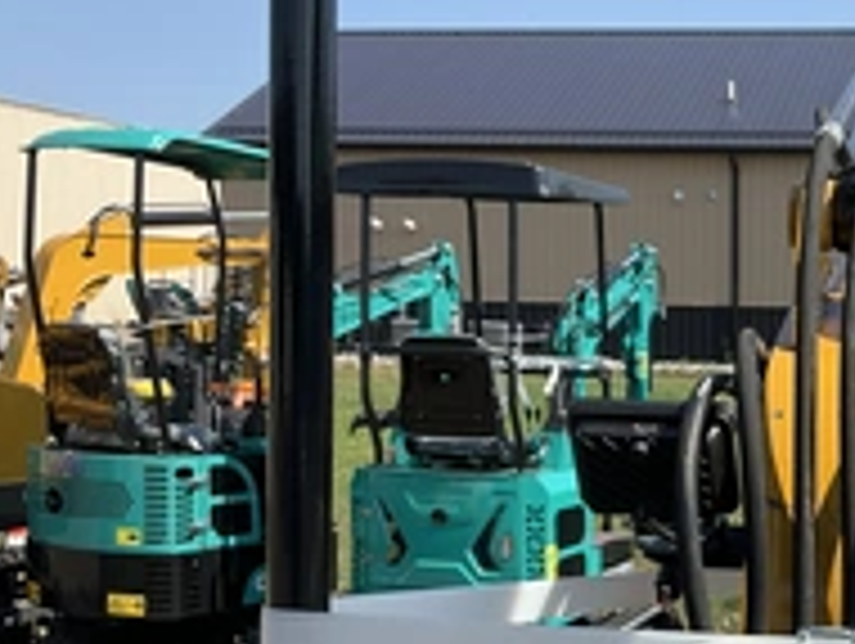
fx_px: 1509
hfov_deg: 29.6
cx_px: 846
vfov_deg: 23.7
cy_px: 527
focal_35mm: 61
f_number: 1.8
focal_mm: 3
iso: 25
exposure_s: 1/1221
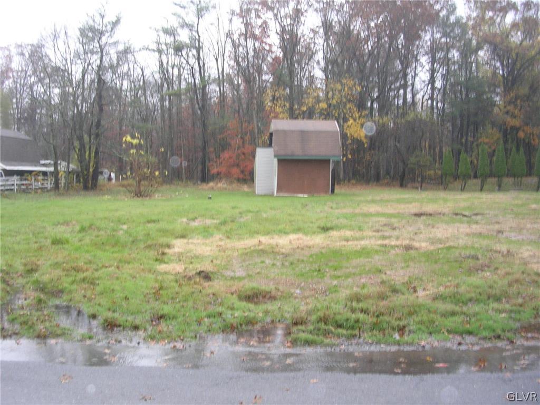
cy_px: 202
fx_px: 593
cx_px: 270
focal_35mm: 38
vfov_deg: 37.7
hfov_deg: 49.0
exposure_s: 1/29.2
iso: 60
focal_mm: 5.8
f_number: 2.8
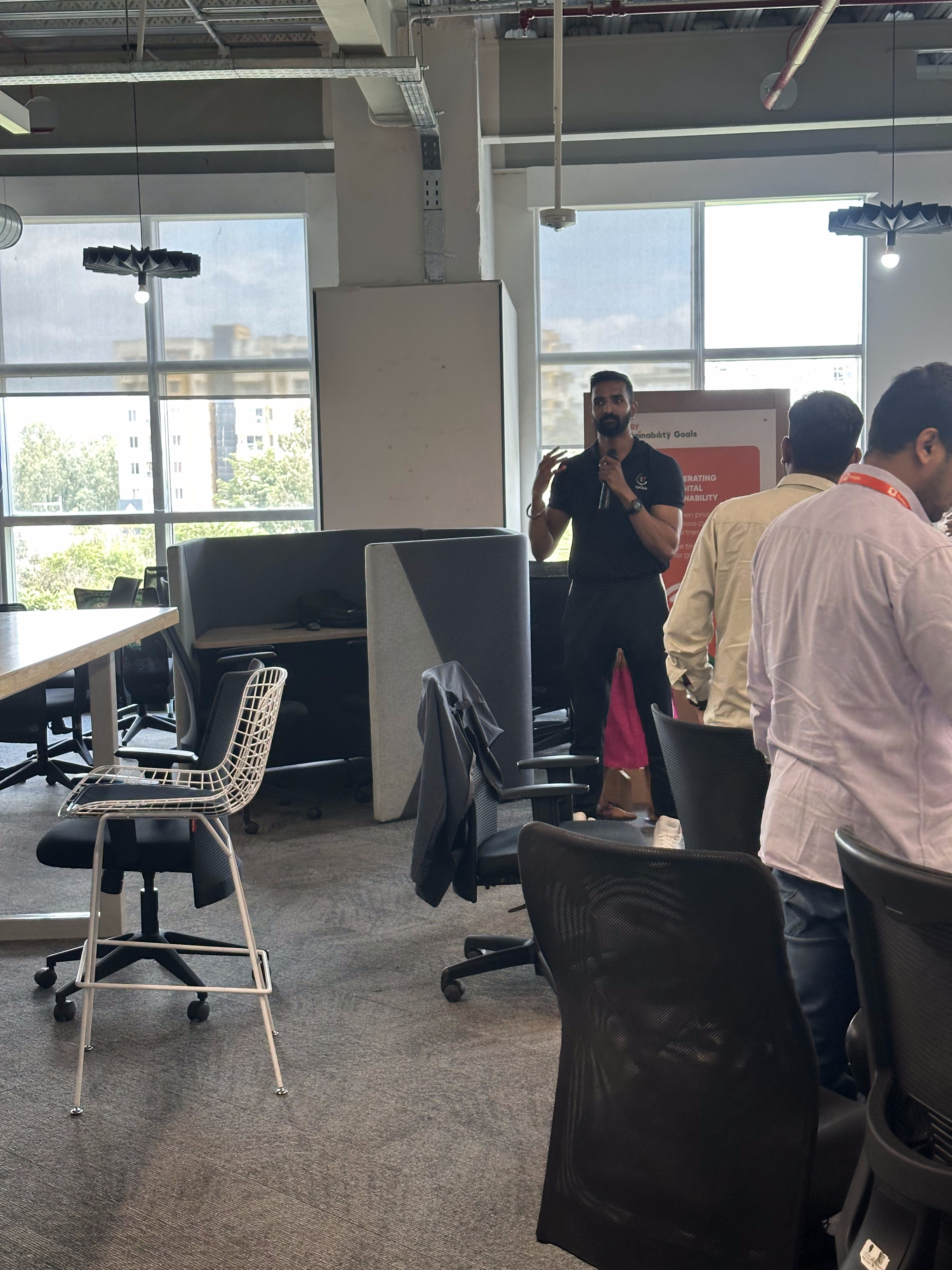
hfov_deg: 30.3
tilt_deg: -4.1
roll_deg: +0.4
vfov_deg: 39.7
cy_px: 635
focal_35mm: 48
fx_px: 1760
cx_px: 476
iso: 125
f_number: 1.78
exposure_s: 1/100
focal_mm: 6.86
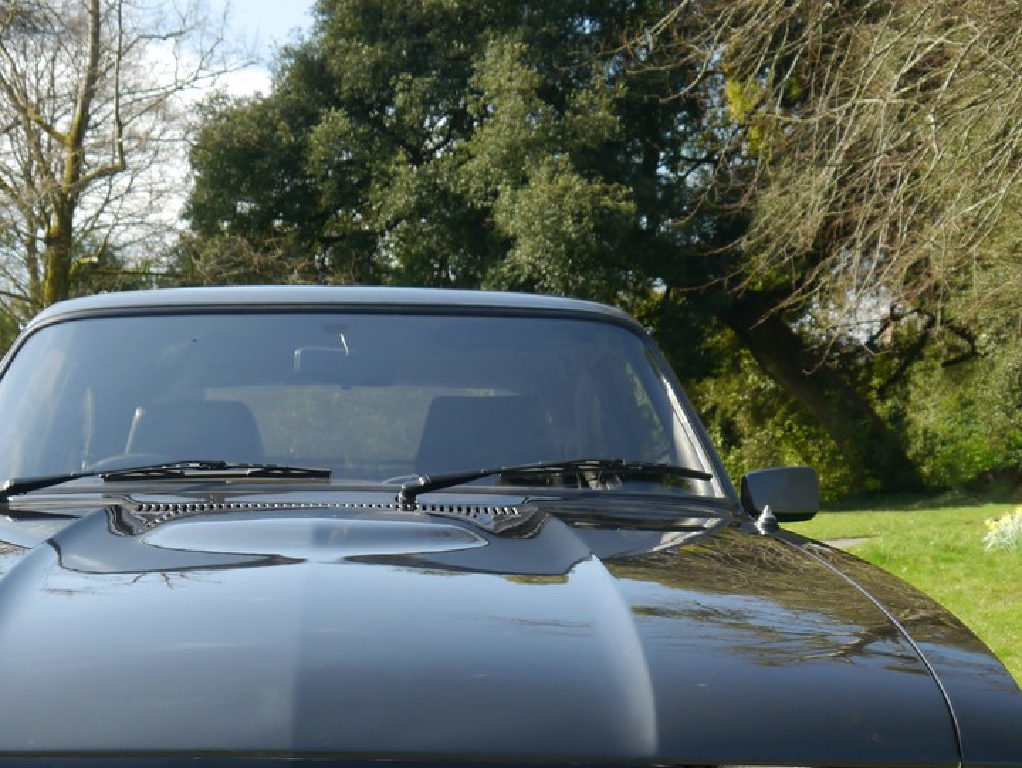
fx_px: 2098
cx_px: 342
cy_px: 801
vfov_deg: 20.0
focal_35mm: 71
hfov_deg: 27.2
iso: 160
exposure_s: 1/125
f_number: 4.5
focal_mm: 16
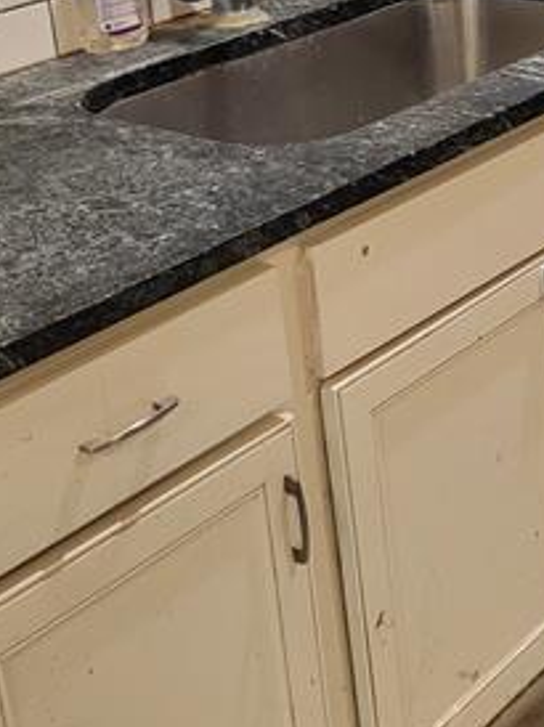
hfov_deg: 19.2
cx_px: 624
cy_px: 101
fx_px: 1532
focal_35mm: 73
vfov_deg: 26.0
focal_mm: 4.25
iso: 250
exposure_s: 1/60
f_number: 1.8
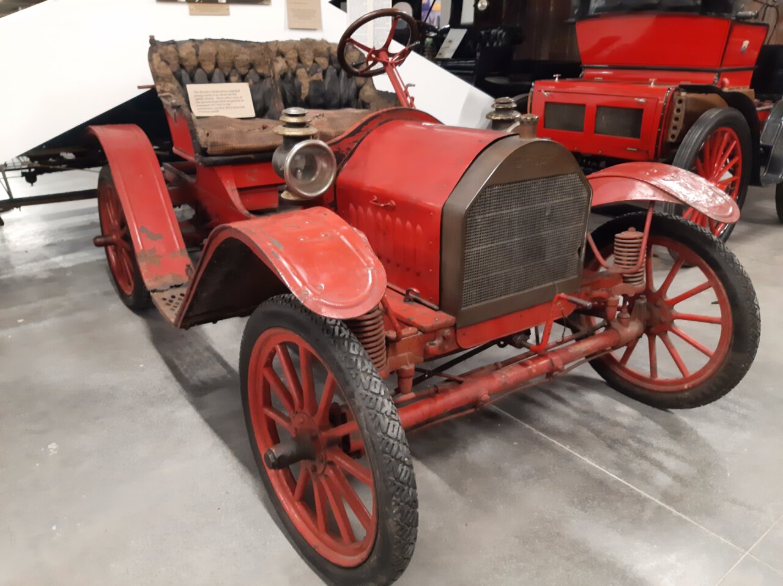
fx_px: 588
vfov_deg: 53.0
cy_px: 293
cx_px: 392
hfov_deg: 67.3
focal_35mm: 26
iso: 400
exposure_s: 1/30
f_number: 1.7
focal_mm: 3.93
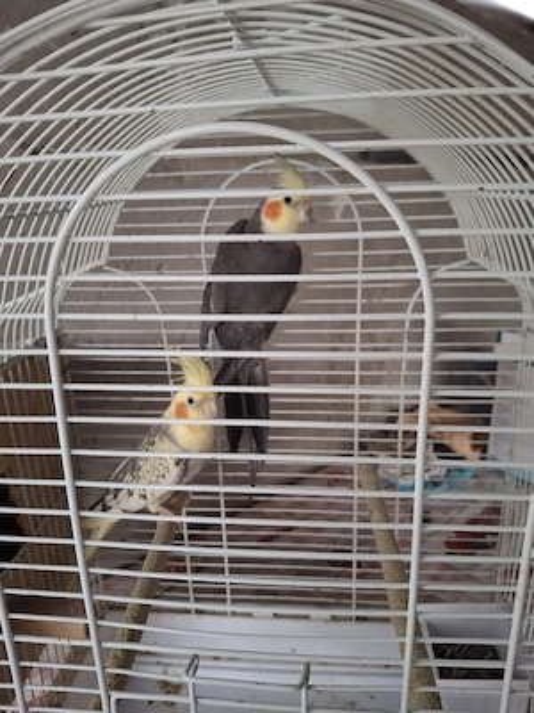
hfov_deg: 54.9
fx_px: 514
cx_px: 267
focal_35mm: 25
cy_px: 356
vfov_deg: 69.4
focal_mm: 4.69
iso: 320
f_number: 1.8
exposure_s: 1/25
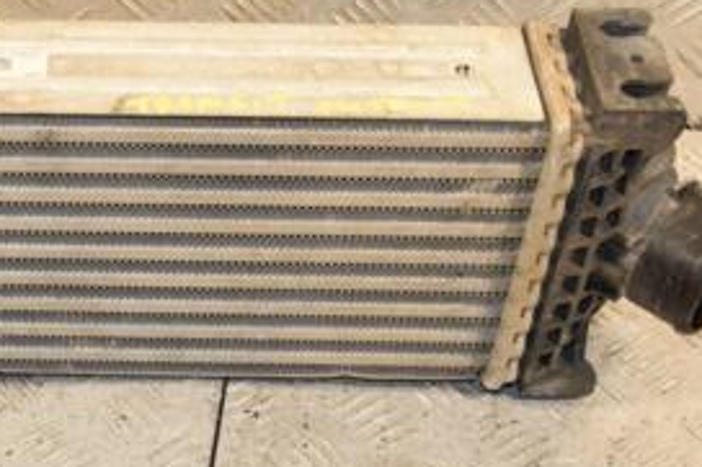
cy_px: 235
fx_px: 1676
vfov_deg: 15.9
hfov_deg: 22.8
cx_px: 15
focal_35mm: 86
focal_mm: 26
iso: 800
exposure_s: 1/200
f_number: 6.3
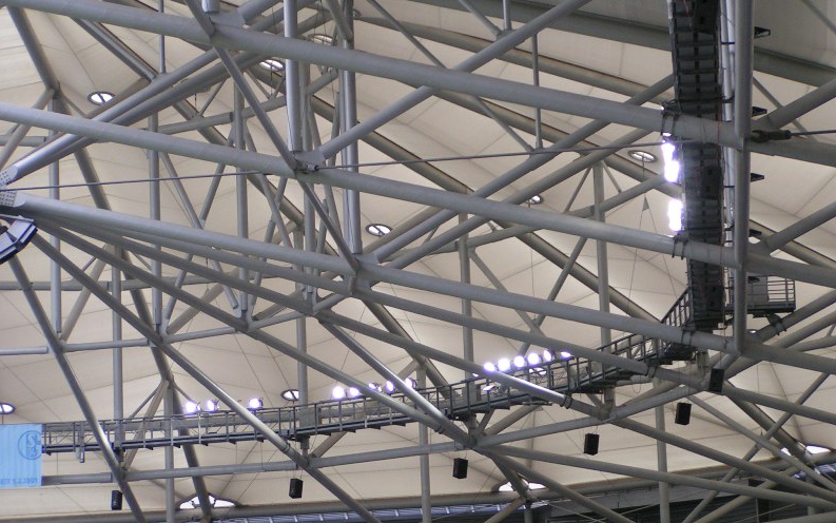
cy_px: 224
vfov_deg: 9.4
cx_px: 415
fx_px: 3190
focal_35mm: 140
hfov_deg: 14.9
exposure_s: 1/160
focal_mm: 20
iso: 100
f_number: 3.5
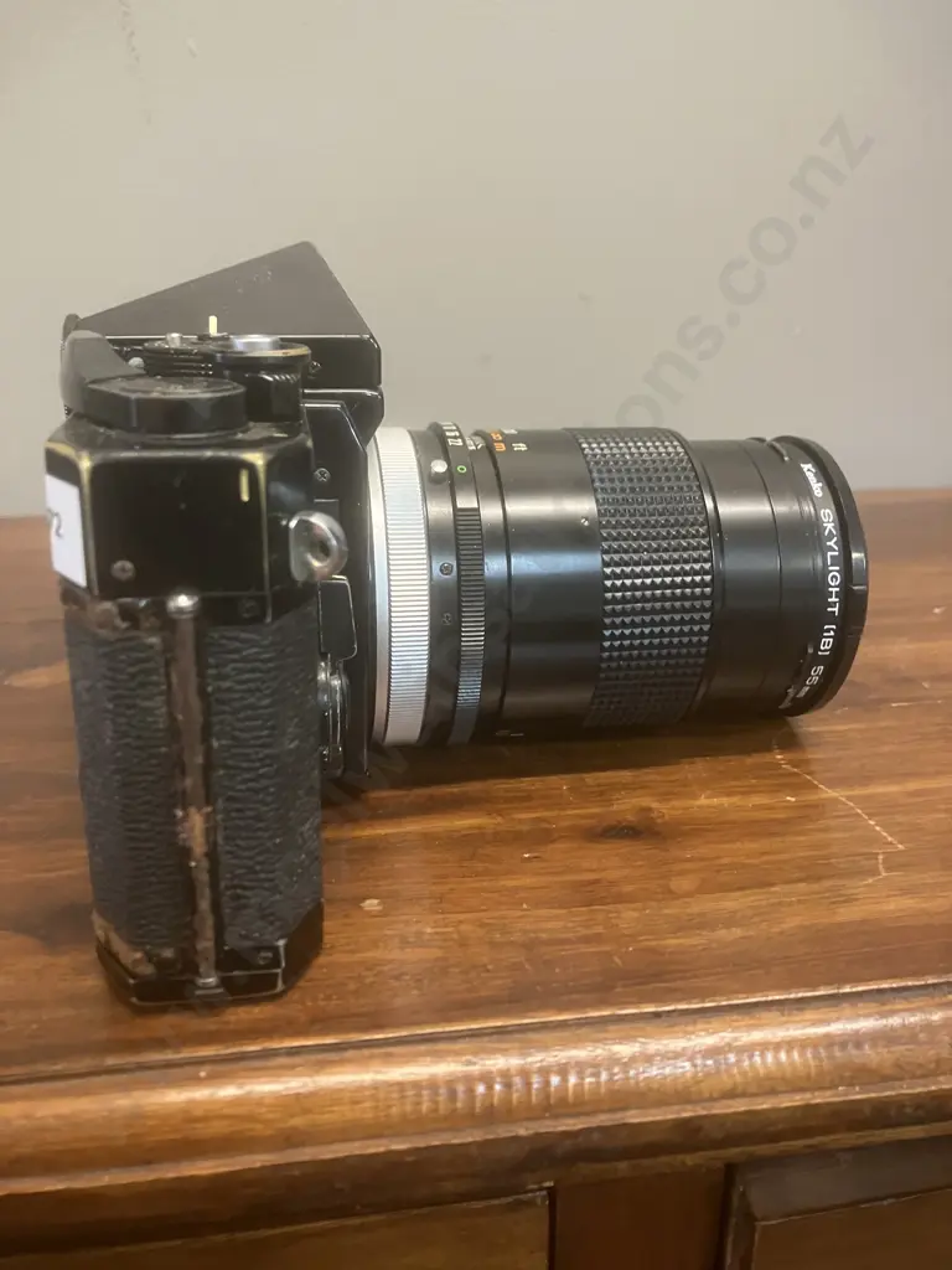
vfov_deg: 63.4
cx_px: 476
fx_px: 1027
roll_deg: +0.3
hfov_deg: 49.7
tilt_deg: -18.0
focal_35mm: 28
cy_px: 635
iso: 320
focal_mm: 3.99
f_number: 1.8
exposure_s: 1/33
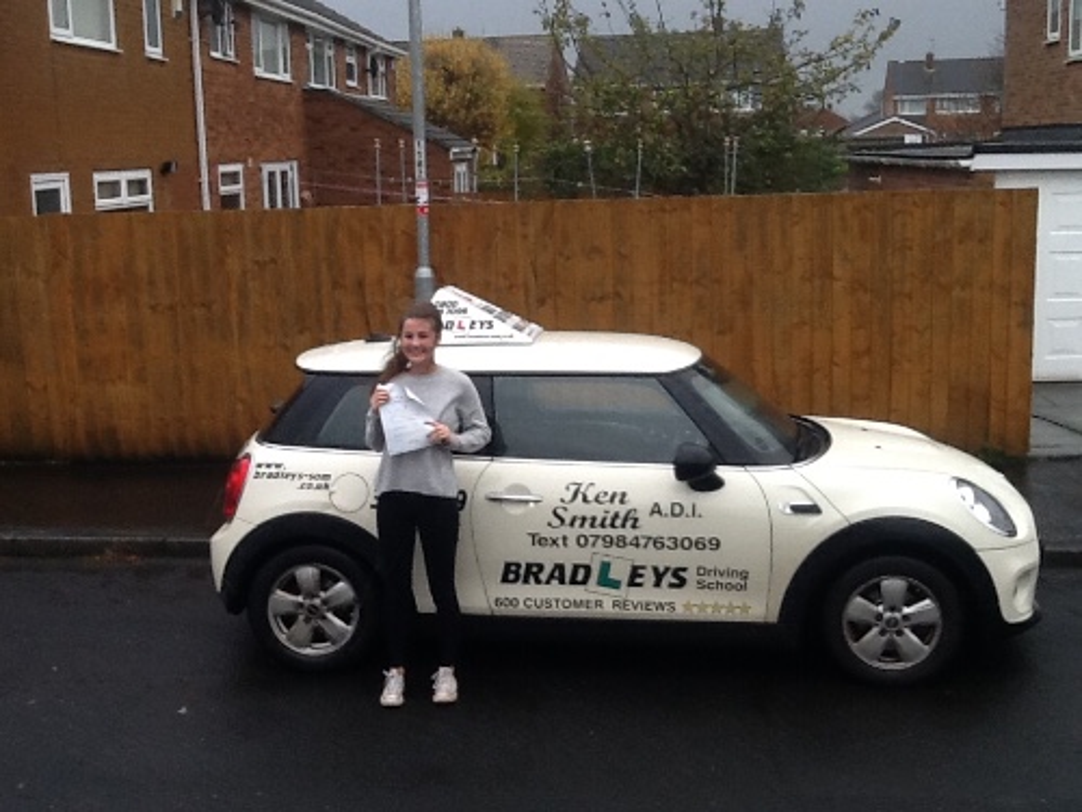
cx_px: 541
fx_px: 1375
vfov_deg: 32.9
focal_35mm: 44
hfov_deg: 42.9
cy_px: 406
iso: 50
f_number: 2.4
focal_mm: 2.03
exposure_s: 1/120
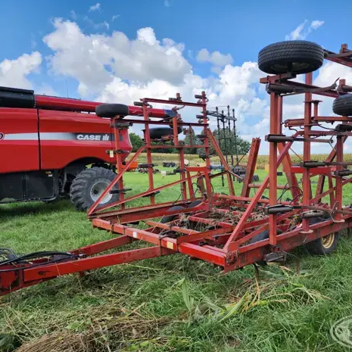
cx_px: 222
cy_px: 180
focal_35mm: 28
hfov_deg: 56.6
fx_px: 322
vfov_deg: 57.3
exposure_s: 1/767
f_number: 1.8
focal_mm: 6.4
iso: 12
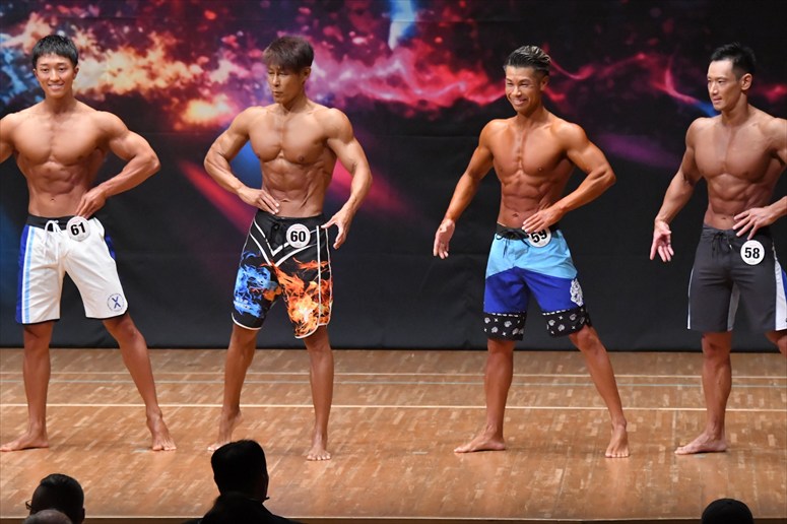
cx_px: 394
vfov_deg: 5.7
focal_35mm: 240
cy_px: 262
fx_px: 5244
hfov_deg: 8.6
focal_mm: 160
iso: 8000
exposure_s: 1/400
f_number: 5.6
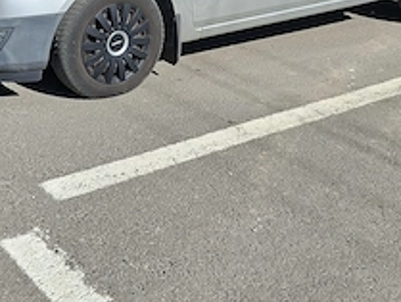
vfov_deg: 21.1
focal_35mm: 66
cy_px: -35
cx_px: 136
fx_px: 765
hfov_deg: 29.2
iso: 50
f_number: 1.8
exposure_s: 1/2049
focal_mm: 5.54
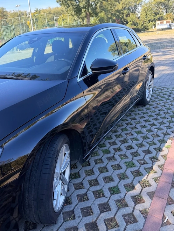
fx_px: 194
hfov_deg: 48.1
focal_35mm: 29
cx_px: 73
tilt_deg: -17.3
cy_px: 98
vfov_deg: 61.4
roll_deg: +4.2
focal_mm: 6.76
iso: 100
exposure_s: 1/742
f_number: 1.78
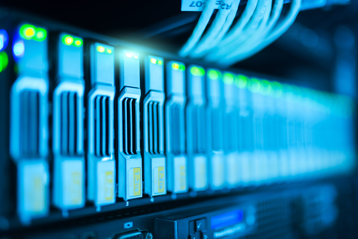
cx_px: 179
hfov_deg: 54.4
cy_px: 120
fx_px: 348
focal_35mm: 35
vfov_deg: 37.9
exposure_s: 1/30
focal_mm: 35
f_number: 1.4
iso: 500
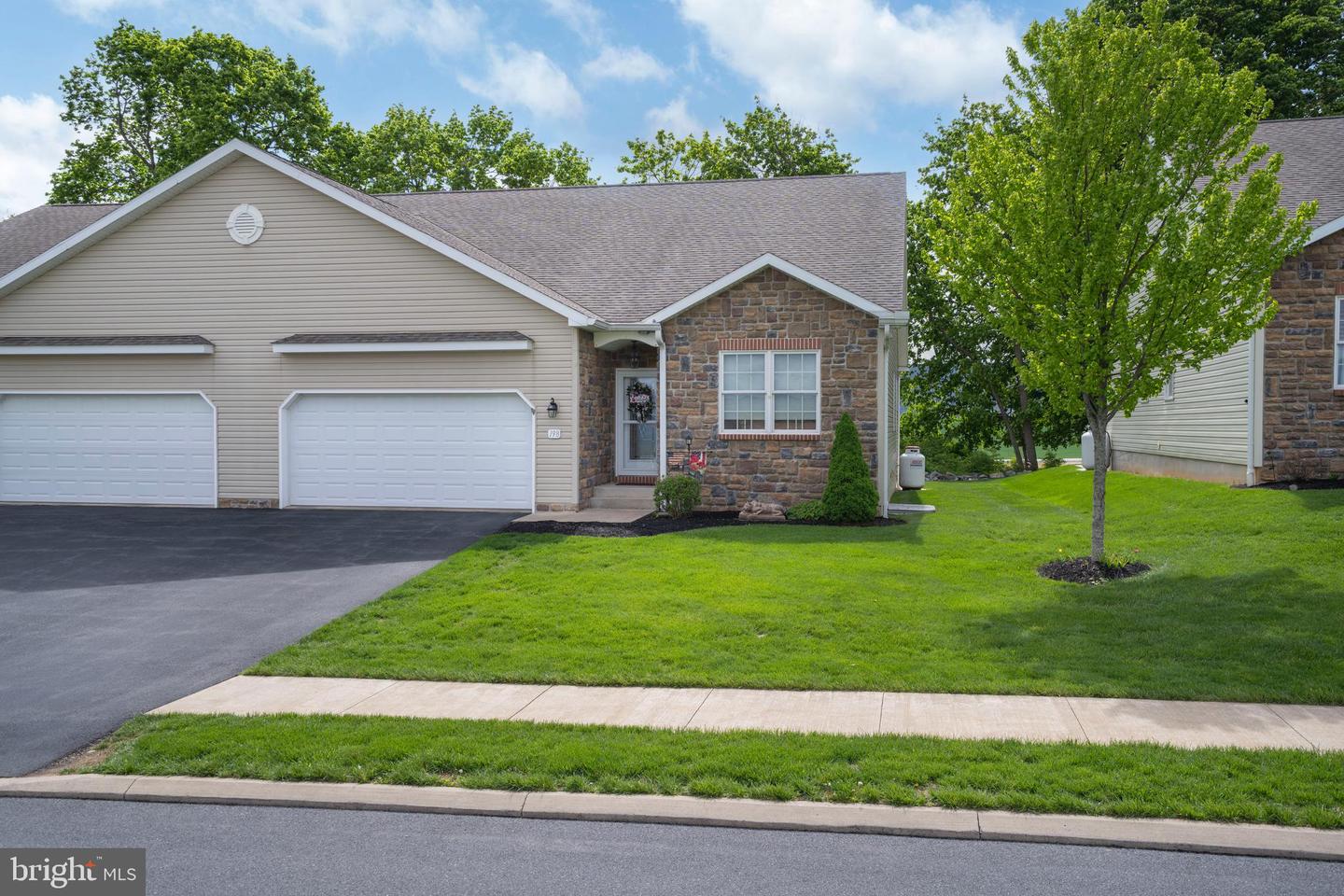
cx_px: 672
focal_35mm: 32
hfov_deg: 58.7
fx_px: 1195
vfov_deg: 41.1
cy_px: 448
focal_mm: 32
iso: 125
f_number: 7.1
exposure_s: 1/320
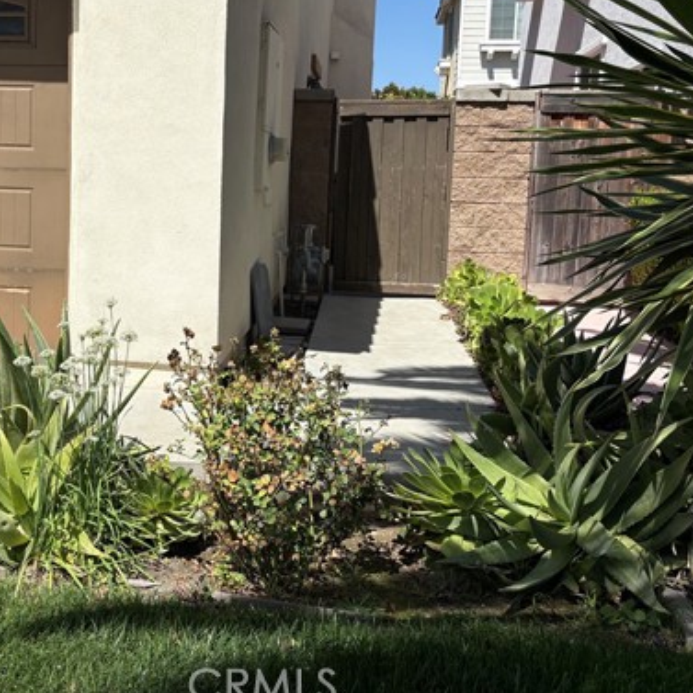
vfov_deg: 42.6
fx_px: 883
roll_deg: -0.7
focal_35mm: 39
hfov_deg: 41.7
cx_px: 184
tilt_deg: -5.0
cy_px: 270
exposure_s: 1/4608
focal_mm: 5.96
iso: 50
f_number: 1.6
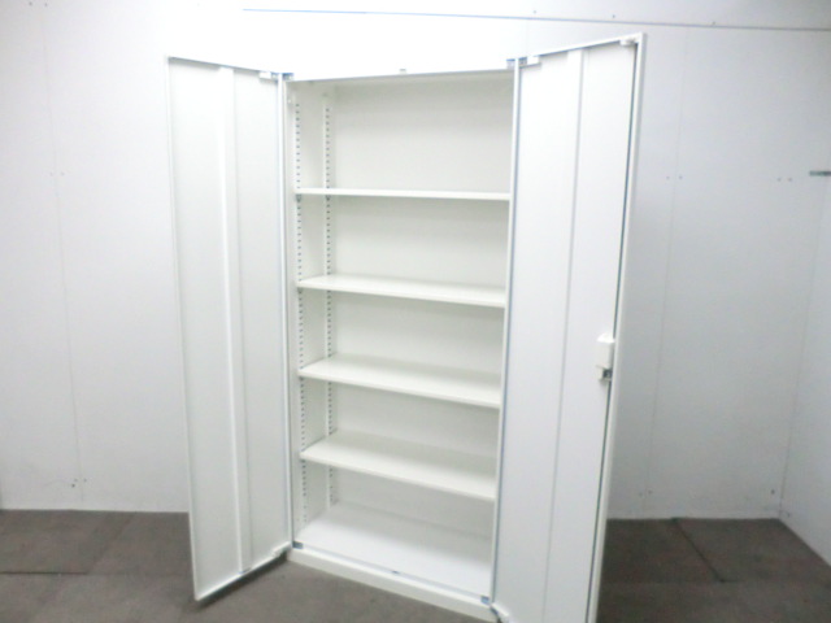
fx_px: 648
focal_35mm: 27
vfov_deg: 51.4
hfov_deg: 65.3
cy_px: 312
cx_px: 416
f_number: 3.2
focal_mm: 4.9
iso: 500
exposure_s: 1/60
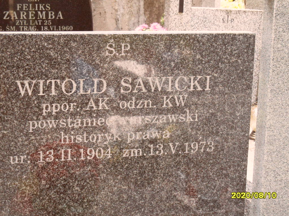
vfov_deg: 18.4
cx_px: 144
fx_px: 668
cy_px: 108
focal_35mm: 80
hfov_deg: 24.4
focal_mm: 13.2
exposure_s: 1/45
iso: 240
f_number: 4.2
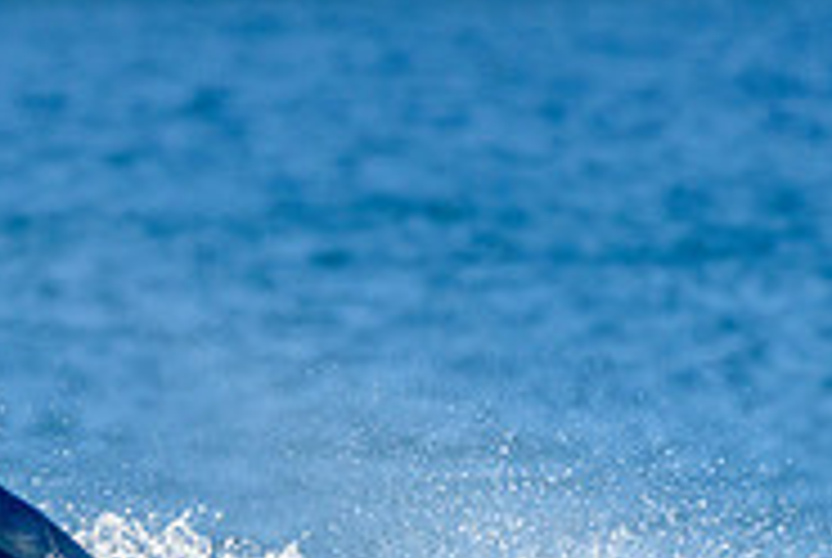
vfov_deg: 0.9
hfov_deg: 1.3
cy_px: 682
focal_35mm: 1565
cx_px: 22
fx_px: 36226
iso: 400
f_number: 5.6
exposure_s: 1/2000
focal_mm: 500
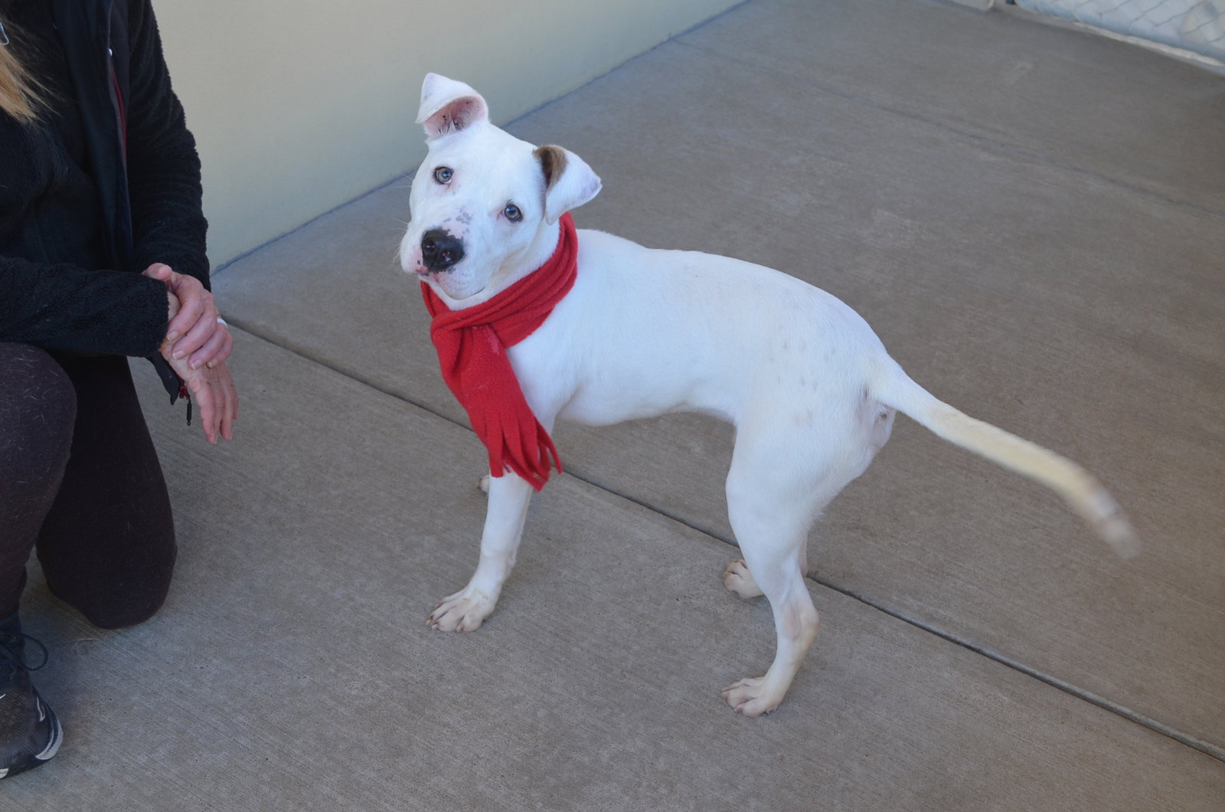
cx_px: 612
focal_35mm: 36
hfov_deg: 53.2
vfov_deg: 36.7
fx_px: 1223
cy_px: 406
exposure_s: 1/125
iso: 400
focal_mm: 24
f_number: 5.6
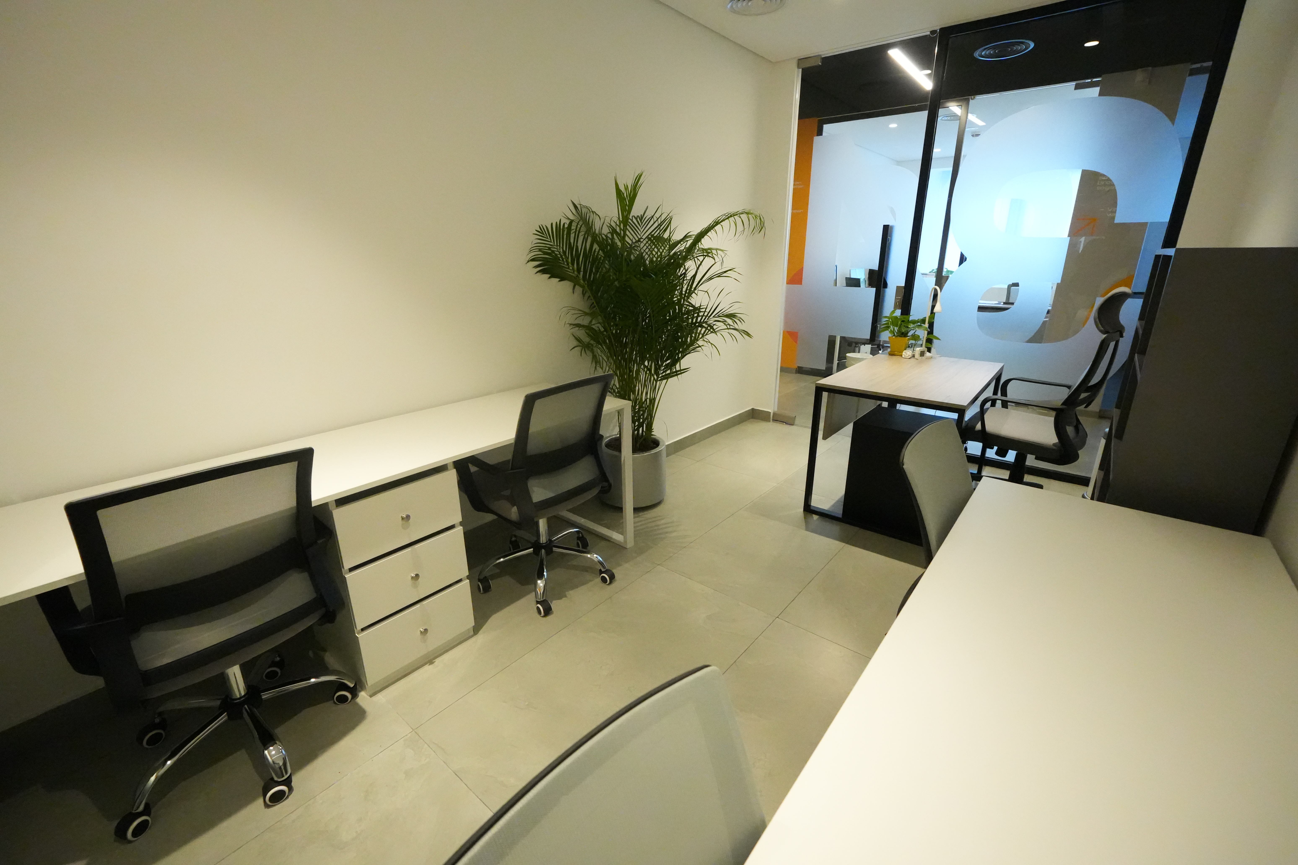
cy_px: 432
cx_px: 649
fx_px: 541
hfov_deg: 100.4
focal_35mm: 15
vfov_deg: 77.3
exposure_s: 1/400
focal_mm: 10
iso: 8000
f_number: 4
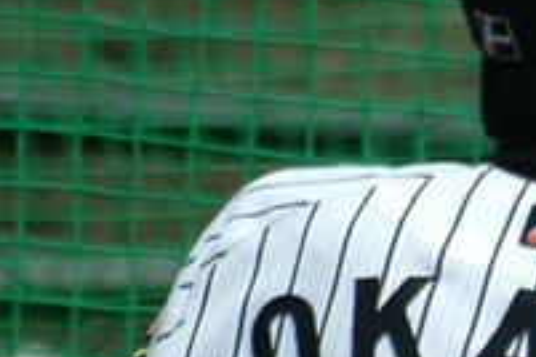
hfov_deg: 0.9
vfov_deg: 0.6
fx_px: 34042
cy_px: 449
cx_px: 659
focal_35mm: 2287
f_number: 6.7
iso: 400
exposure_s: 1/500
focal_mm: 299
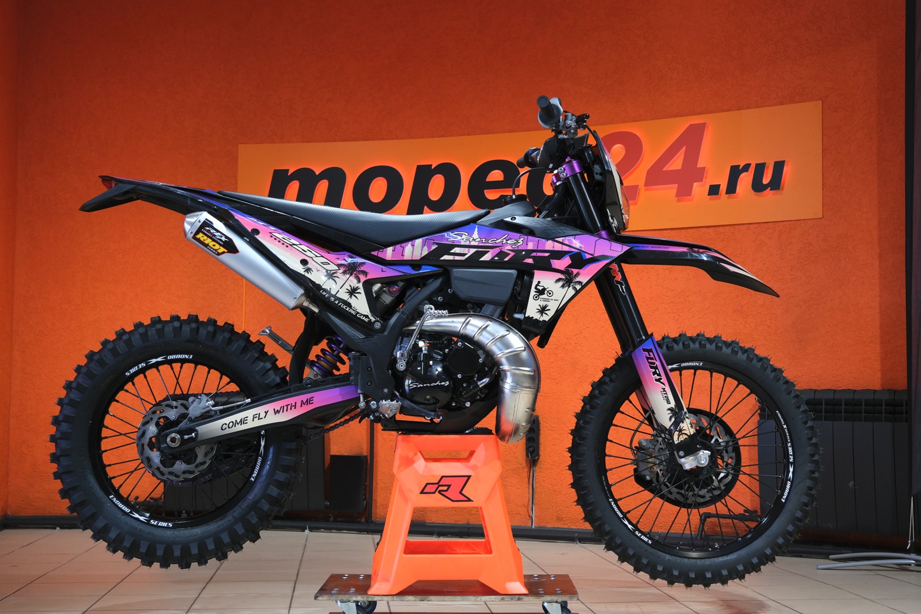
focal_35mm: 45
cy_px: 309
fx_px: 1151
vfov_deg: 29.9
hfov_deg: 43.6
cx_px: 459
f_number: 4
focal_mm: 29.2
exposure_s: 1/100
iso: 1250
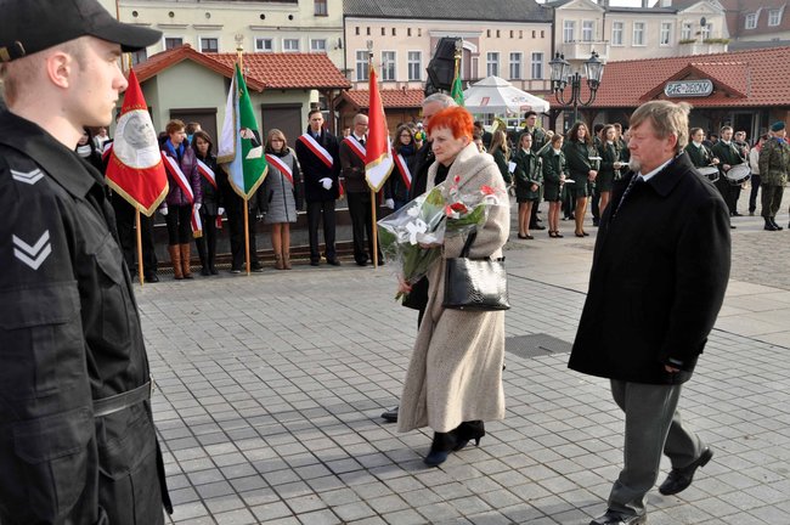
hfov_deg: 51.3
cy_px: 262
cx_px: 395
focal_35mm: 38
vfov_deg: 35.4
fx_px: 822
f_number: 10
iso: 200
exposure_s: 1/200
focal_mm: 25
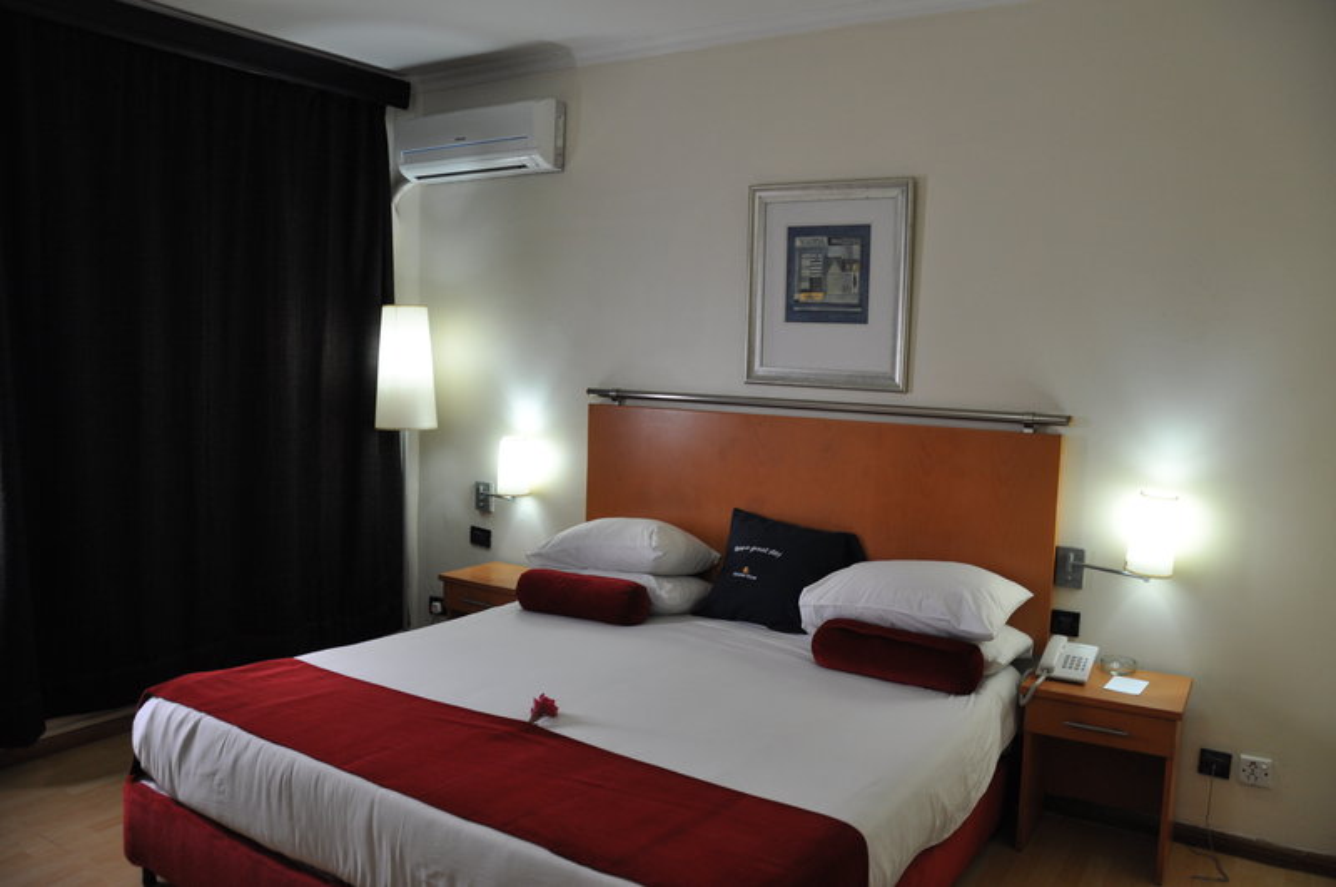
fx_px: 1001
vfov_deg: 47.8
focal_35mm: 27
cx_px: 668
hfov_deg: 67.5
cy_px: 444
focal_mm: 18
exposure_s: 1/20
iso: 400
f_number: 3.5
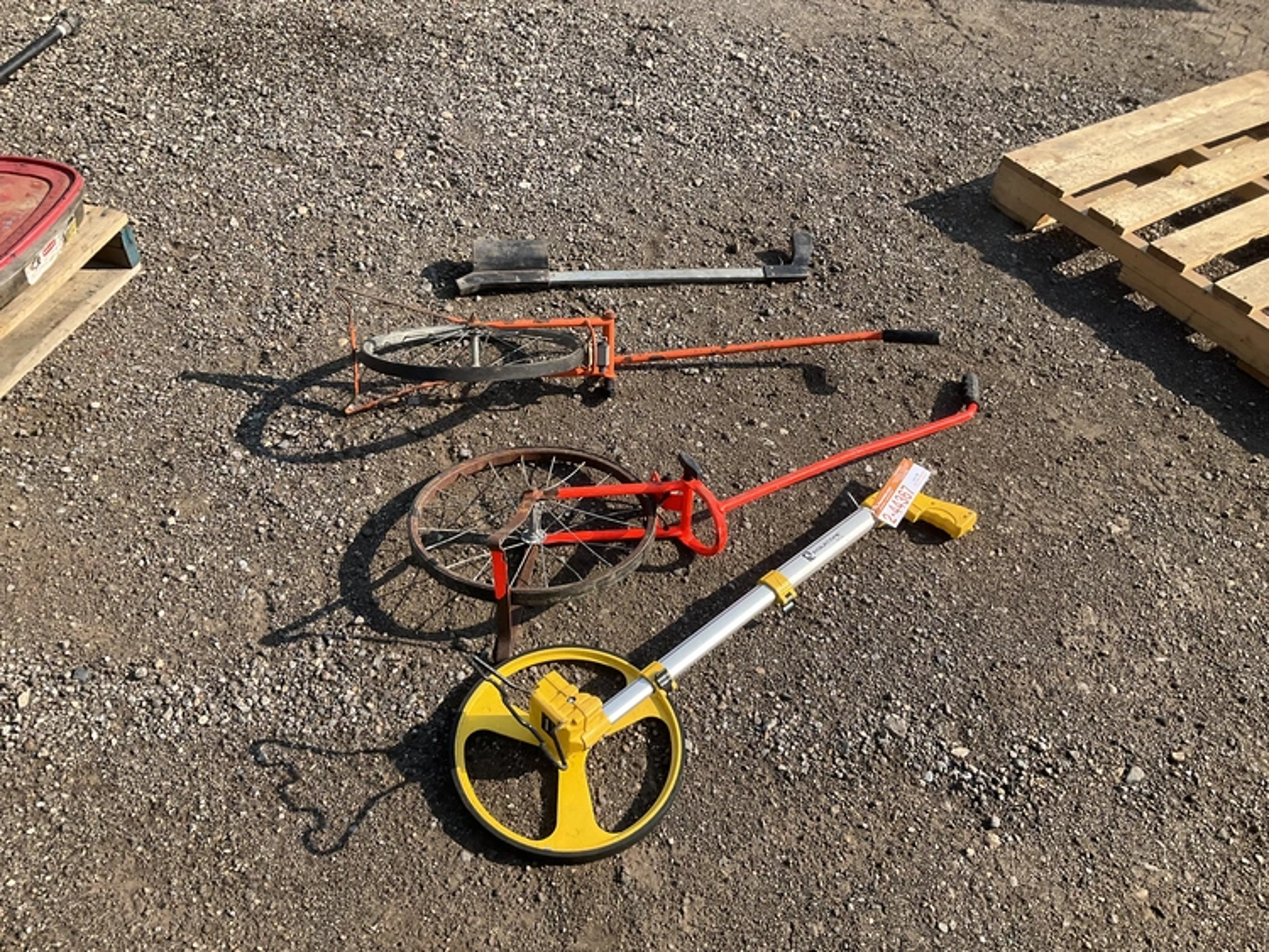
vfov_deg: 48.3
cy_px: 476
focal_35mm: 29
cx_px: 634
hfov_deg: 61.6
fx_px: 1063
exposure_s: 1/842
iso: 25
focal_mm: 3
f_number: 1.8
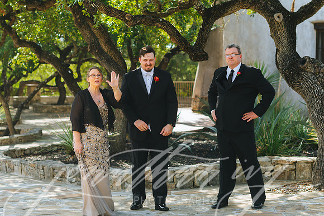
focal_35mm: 90
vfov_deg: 15.1
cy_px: 101
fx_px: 813
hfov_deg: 22.5
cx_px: 152
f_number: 3.5
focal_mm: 85
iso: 320
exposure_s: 1/1000
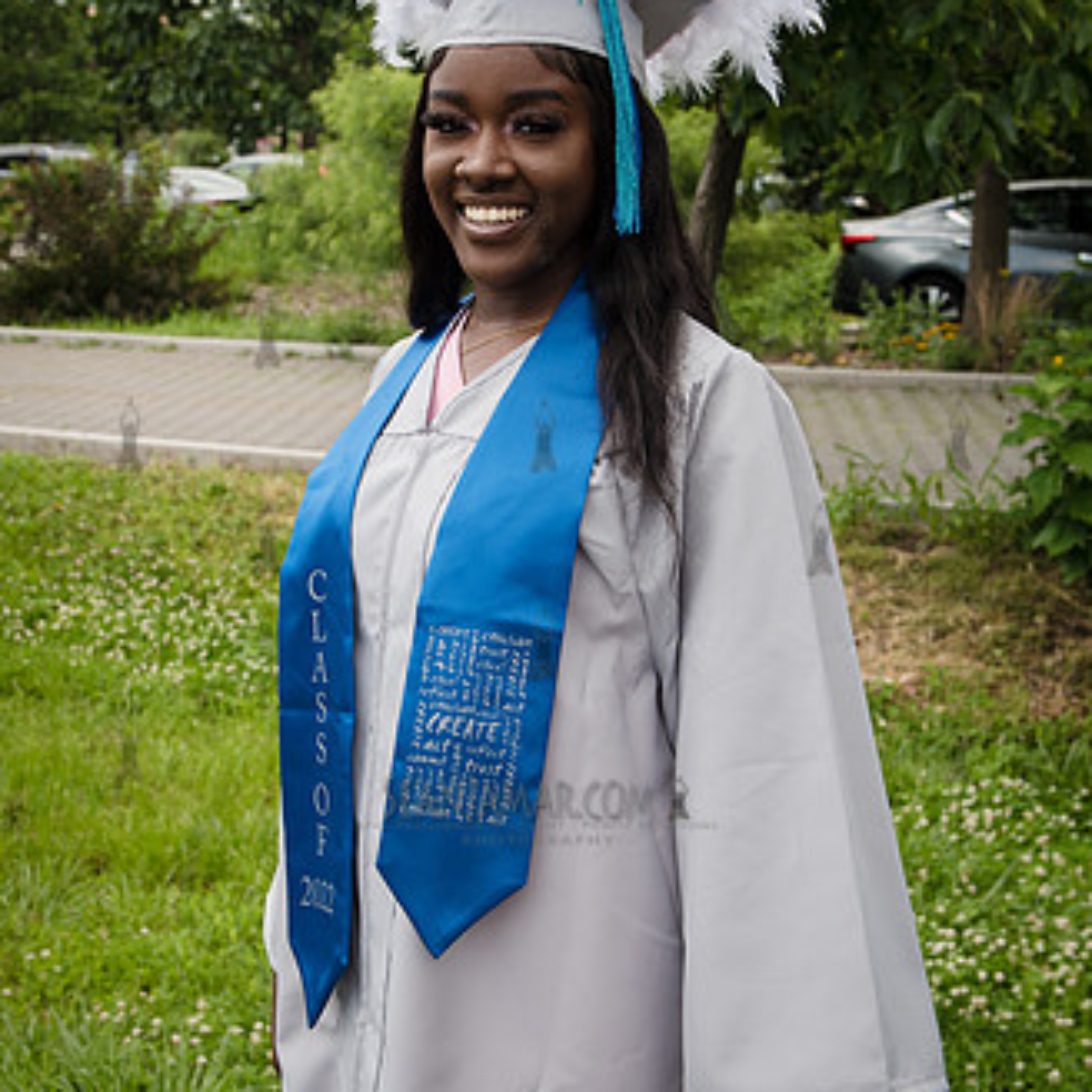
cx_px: 490
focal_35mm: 63
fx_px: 2248
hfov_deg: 27.3
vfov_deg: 27.2
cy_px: 436
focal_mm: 36
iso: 200
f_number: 5.6
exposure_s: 1/640
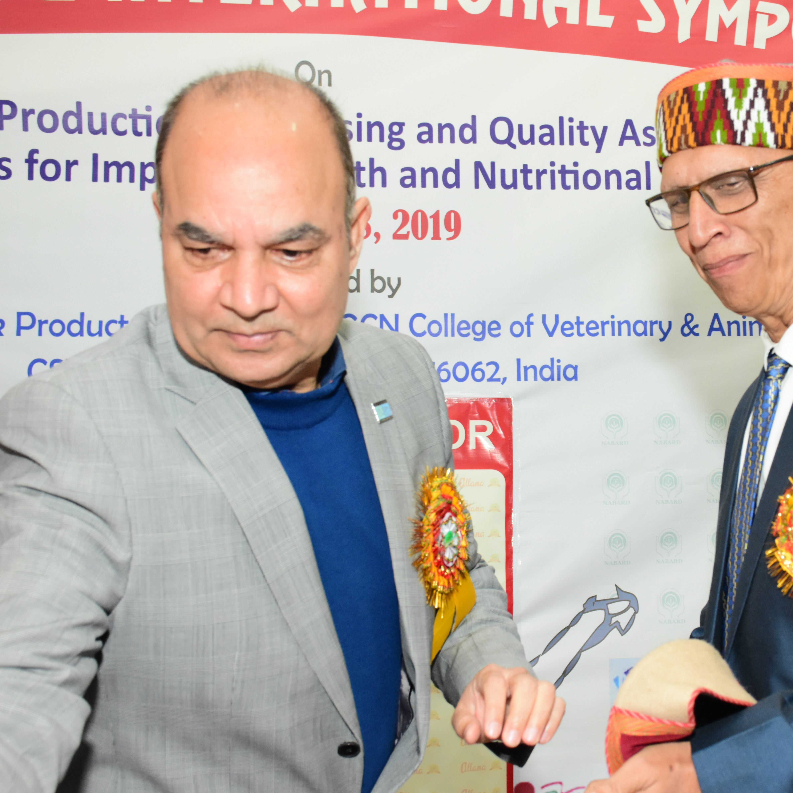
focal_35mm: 58
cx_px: 598
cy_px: 397
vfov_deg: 29.6
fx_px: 1503
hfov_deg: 29.1
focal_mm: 30
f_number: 5.6
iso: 1600
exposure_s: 1/125
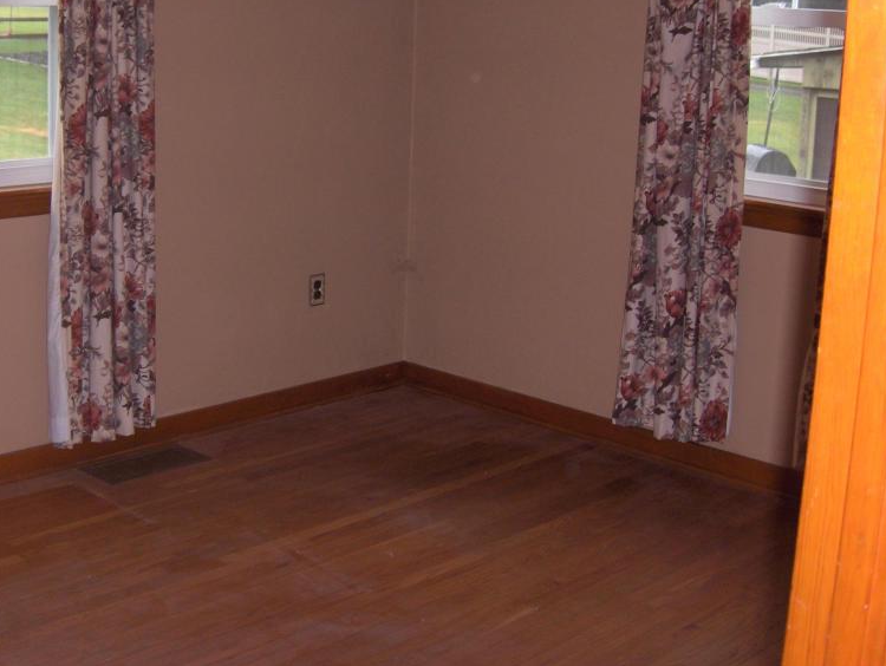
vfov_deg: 27.5
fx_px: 1358
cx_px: 310
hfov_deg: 35.8
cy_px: 271
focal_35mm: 53
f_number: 2.8
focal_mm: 8
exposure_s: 1/60
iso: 100
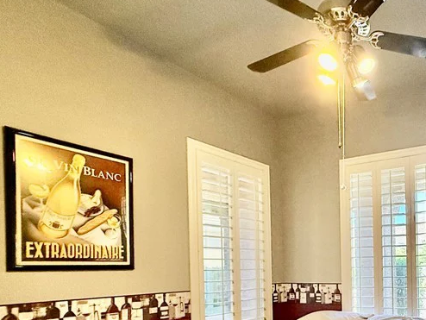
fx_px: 357
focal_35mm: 29
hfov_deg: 53.2
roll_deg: +1.5
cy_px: 266
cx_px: 392
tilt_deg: +0.9
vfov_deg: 45.3
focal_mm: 2.22
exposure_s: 1/120
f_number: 2.2
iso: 500
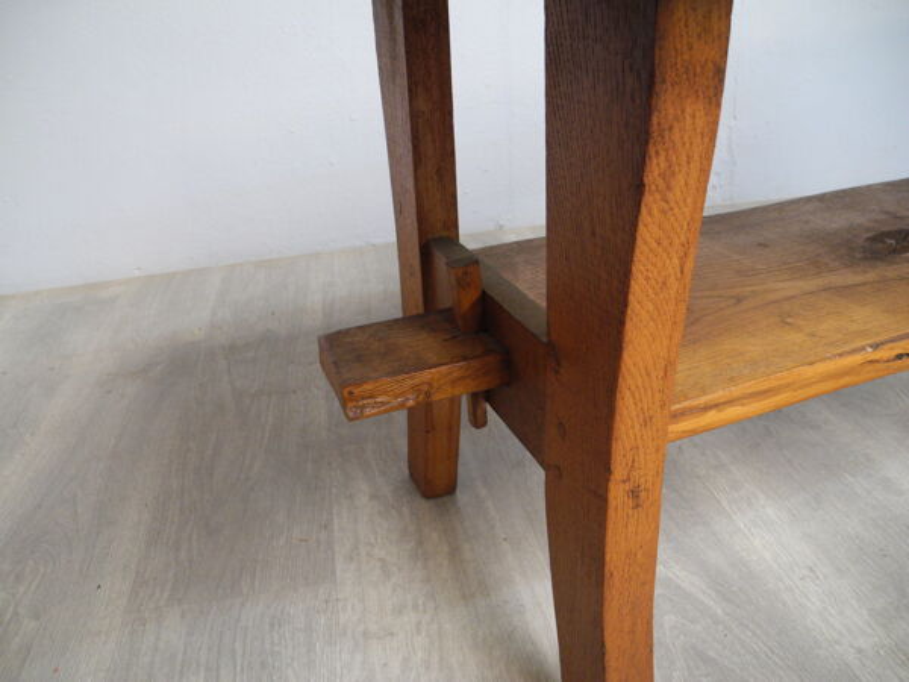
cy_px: 341
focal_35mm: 28
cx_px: 454
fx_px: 735
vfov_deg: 49.7
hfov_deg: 63.4
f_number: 2.8
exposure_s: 1/11.4
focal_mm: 6
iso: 400
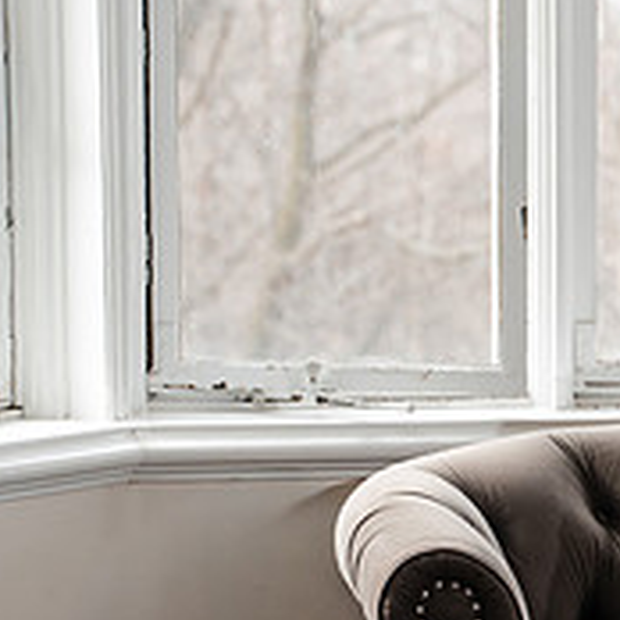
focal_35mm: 270
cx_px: 773
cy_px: 501
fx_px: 5471
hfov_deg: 6.4
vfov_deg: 6.5
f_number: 4
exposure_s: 1/250
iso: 800
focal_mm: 92
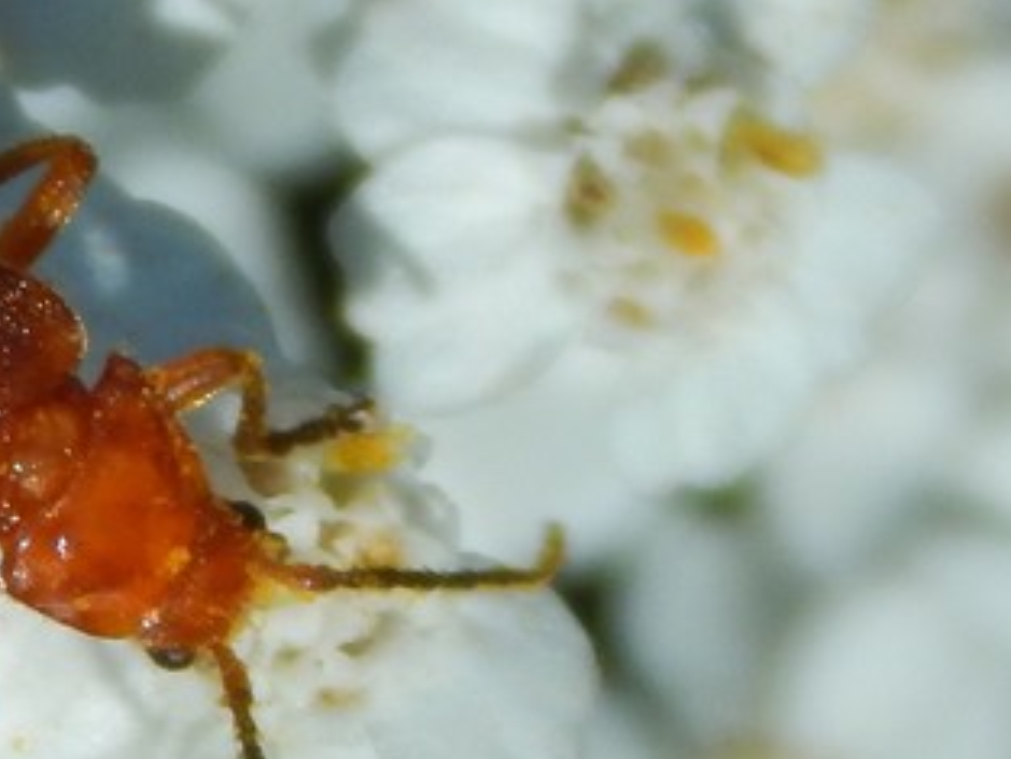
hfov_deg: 4.0
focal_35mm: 496
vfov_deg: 3.0
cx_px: -57
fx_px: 14492
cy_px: 565
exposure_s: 1/1000
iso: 125
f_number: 5.3
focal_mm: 32.8
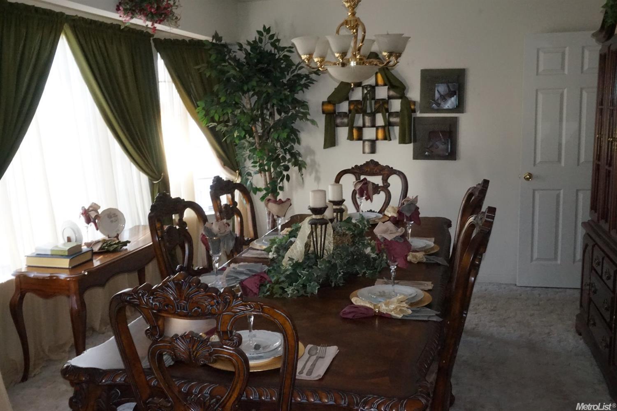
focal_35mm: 36
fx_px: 617
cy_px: 206
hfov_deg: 53.2
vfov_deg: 36.8
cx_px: 308
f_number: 18
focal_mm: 24
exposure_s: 1/20
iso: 3200
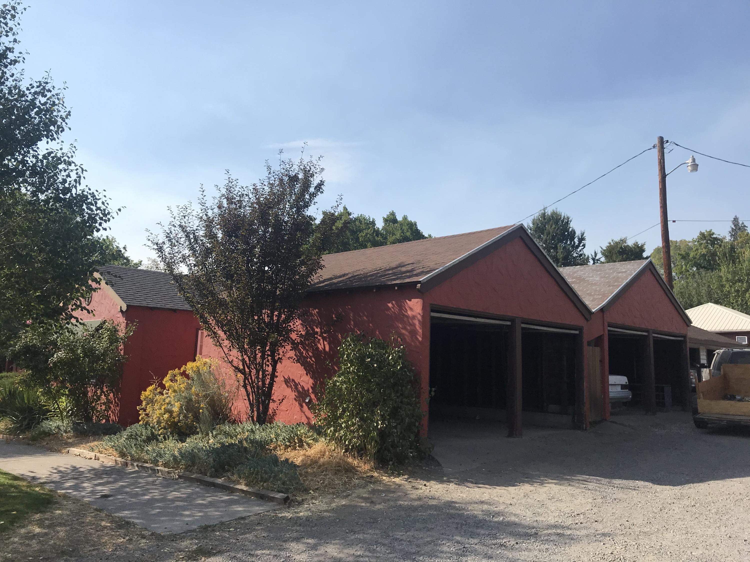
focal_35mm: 28
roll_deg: -1.9
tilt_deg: +8.8
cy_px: 281
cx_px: 375
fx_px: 607
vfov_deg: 49.7
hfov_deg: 63.4
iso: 20
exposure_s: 1/3096
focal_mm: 3.99
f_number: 1.8
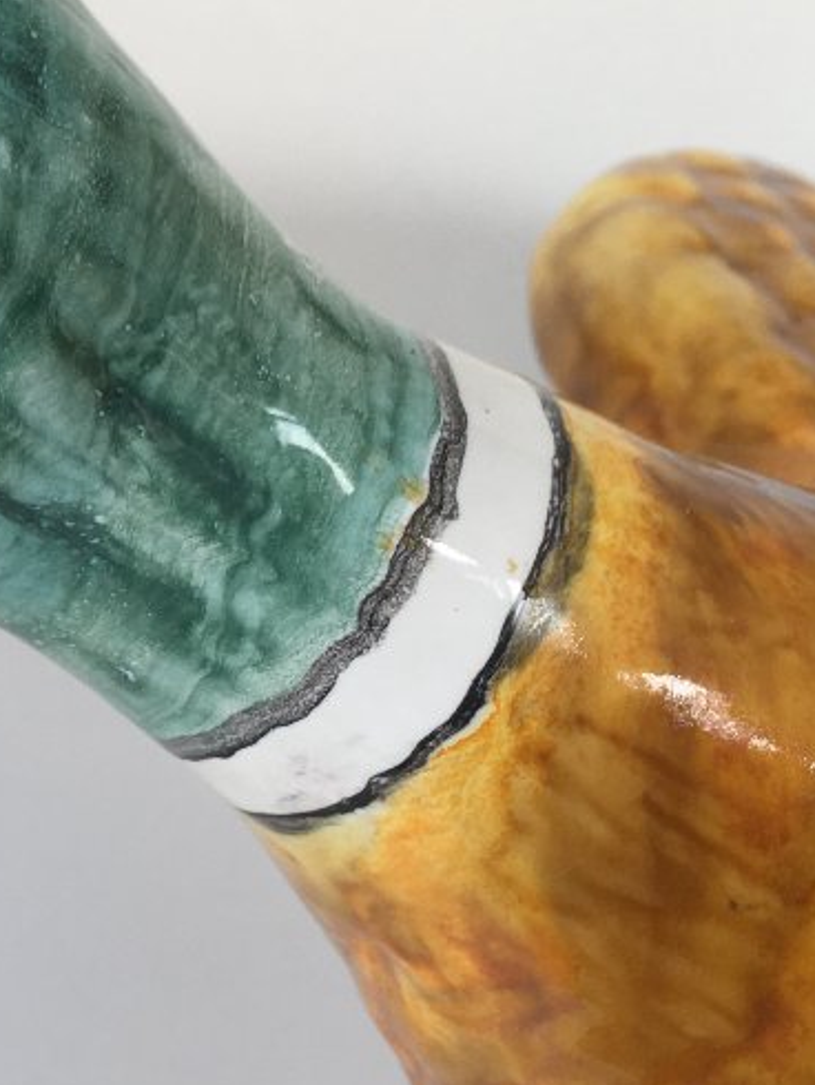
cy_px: 447
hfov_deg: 19.1
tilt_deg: -19.0
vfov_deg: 27.3
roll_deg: -2.3
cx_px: -261
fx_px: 2227
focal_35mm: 71
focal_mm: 4.15
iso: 25
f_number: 2.2
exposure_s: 1/179
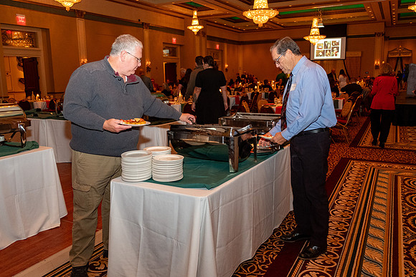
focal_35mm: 29
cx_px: 208
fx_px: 336
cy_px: 138
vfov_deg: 44.8
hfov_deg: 63.5
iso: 2500
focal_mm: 18
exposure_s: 1/125
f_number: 2.8
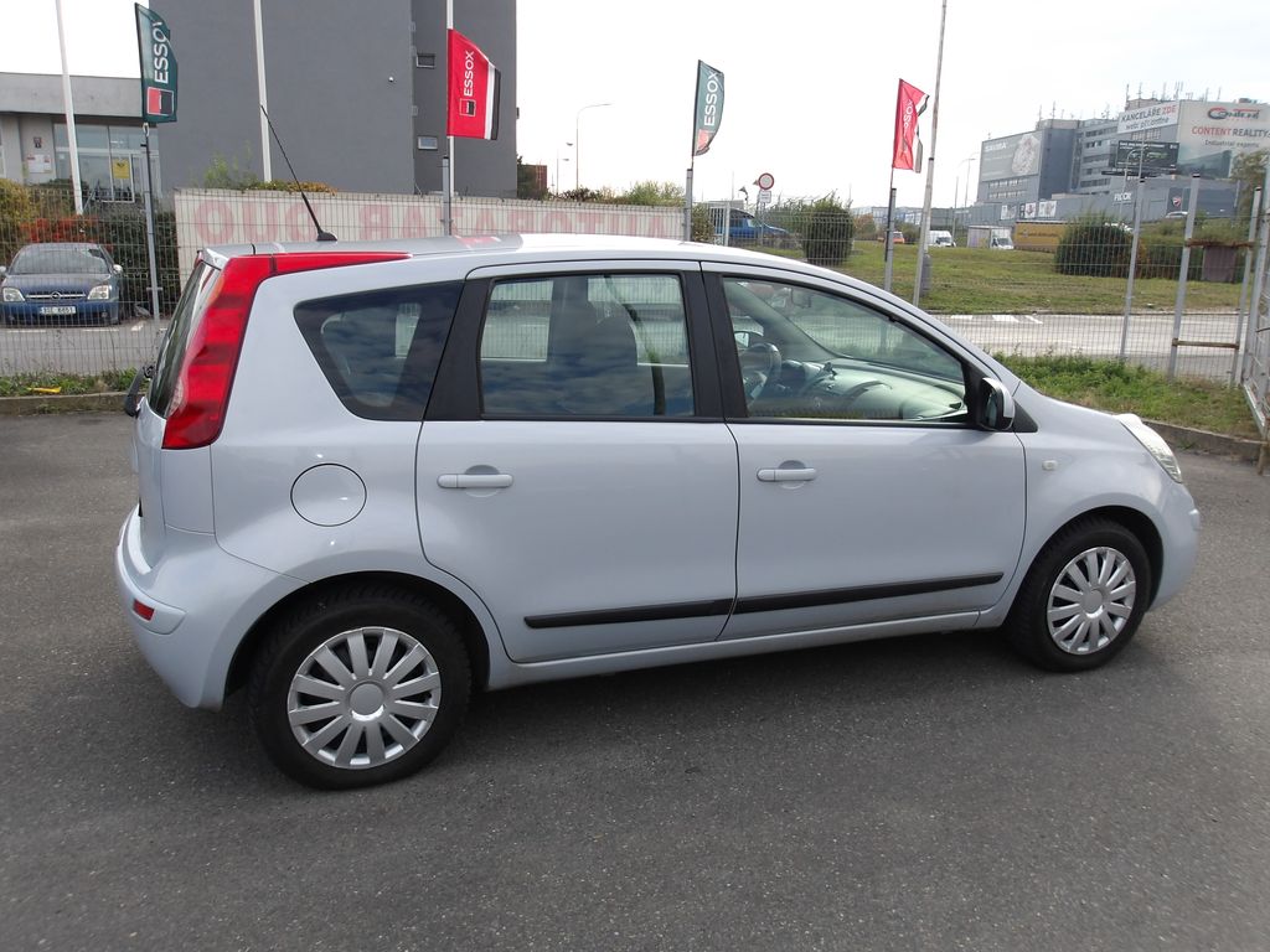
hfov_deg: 65.3
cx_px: 635
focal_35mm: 27
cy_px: 476
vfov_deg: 51.4
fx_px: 991
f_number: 3
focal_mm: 4.9
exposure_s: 1/470
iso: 100
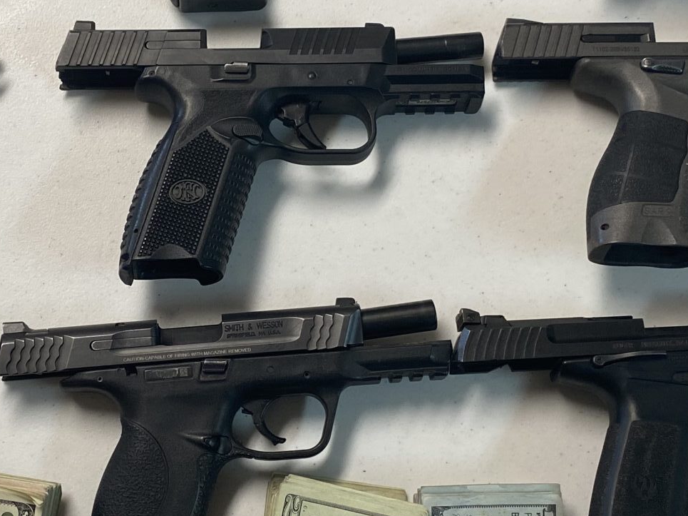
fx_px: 1371
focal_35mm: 69
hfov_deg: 28.0
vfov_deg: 21.3
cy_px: 262
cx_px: 230
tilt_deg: -79.1
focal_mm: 4.25
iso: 100
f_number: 1.8
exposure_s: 1/120
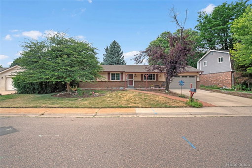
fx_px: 119
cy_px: 84
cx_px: 126
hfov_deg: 93.3
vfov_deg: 70.5
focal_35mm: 17
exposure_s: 1/125
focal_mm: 17
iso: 400
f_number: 9
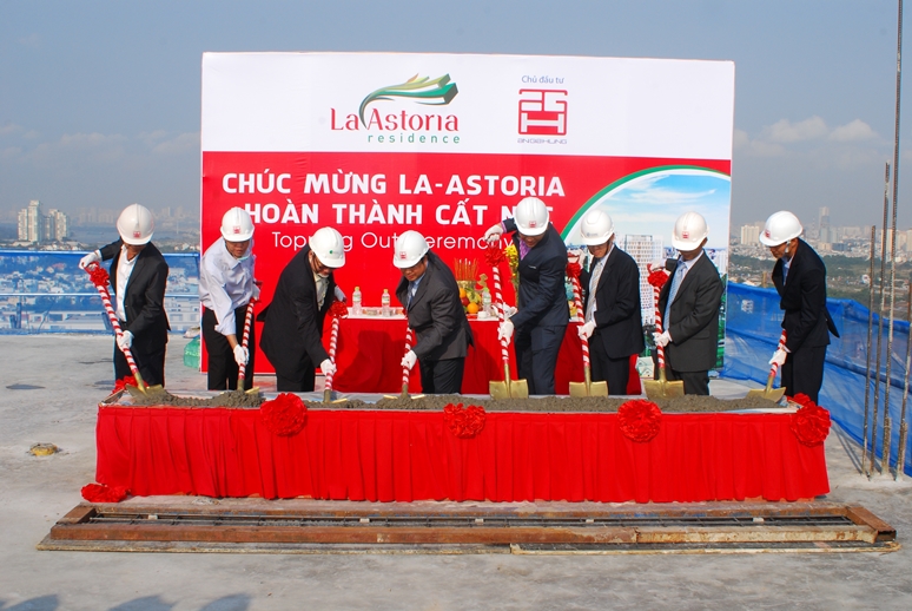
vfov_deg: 32.0
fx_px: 1065
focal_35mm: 42
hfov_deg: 46.4
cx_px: 456
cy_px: 306
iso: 250
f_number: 14
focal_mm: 28
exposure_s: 1/200
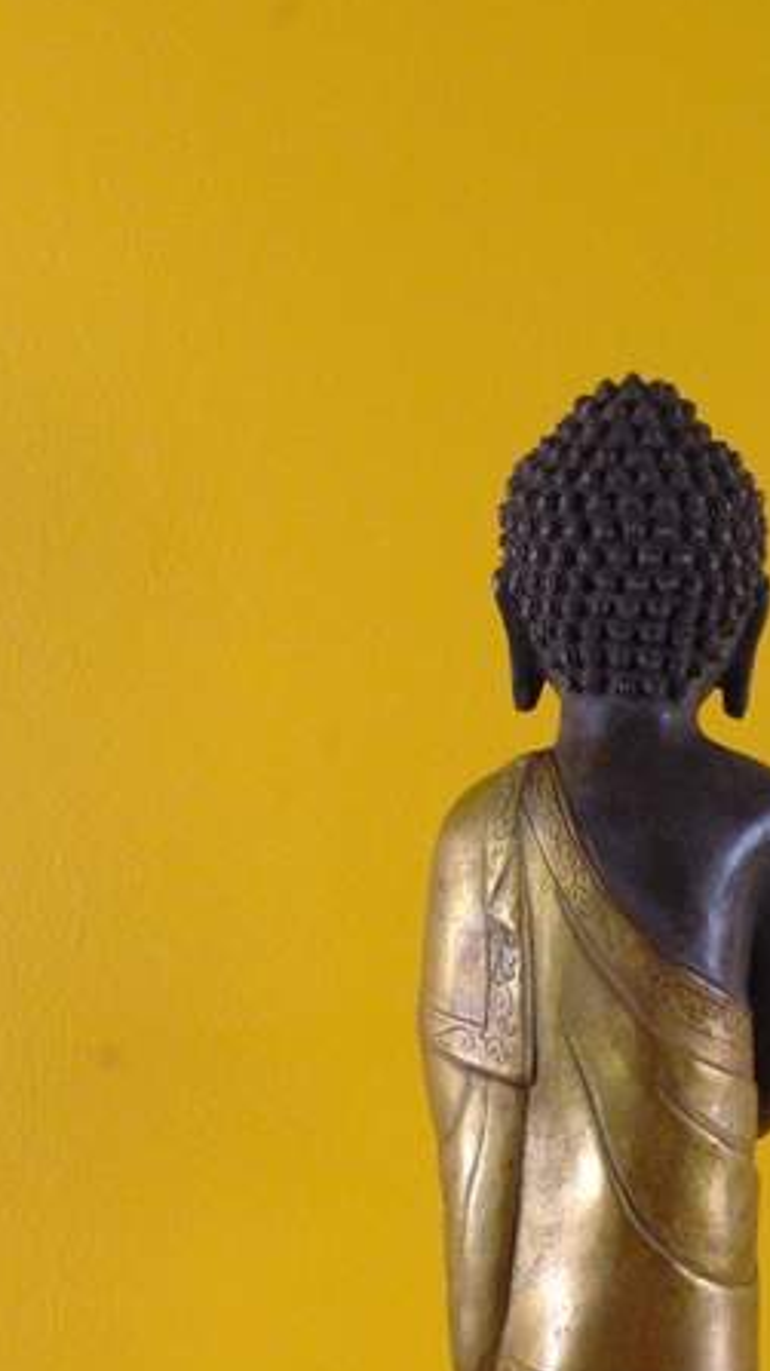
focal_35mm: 92
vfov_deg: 23.0
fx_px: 3344
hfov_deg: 13.1
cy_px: 1012
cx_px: 597
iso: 1600
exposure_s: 1/60
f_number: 8
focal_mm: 32.5
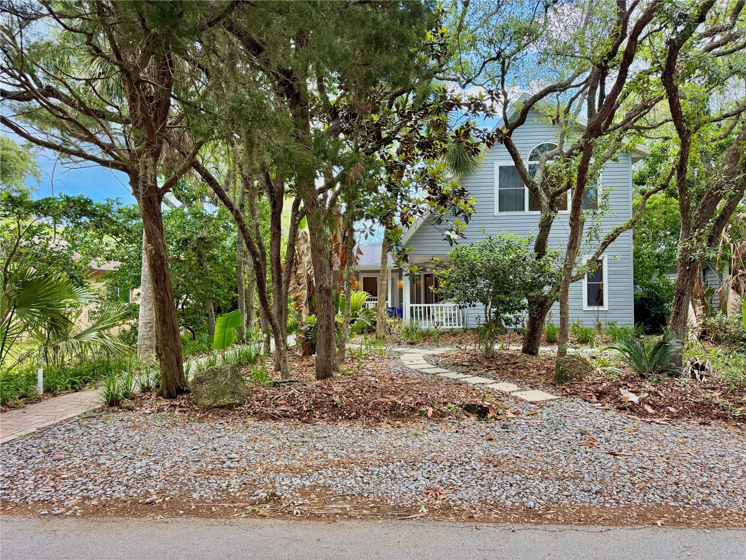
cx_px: 373
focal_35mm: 24
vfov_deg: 56.8
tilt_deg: +2.3
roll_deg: -0.2
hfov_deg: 71.6
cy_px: 280
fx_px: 517
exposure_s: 1/571
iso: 100
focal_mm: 6.76
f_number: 1.78
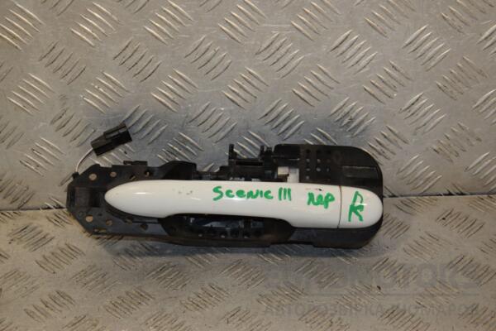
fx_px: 1199
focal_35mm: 87
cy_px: 166
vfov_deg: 15.7
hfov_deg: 23.4
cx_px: 248
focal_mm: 58
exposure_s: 1/200
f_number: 7.1
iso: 800
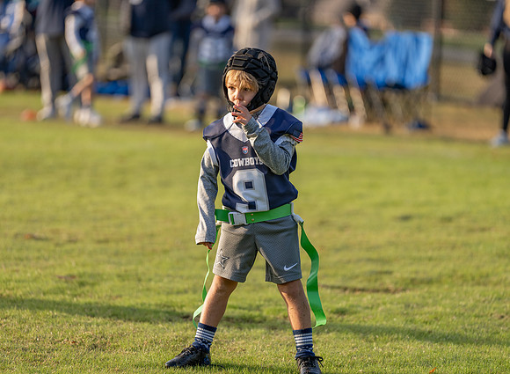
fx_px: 3172
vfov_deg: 6.7
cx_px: 246
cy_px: 184
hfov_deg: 9.2
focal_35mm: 217
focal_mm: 200
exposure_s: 1/1000
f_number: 2.8
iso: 200
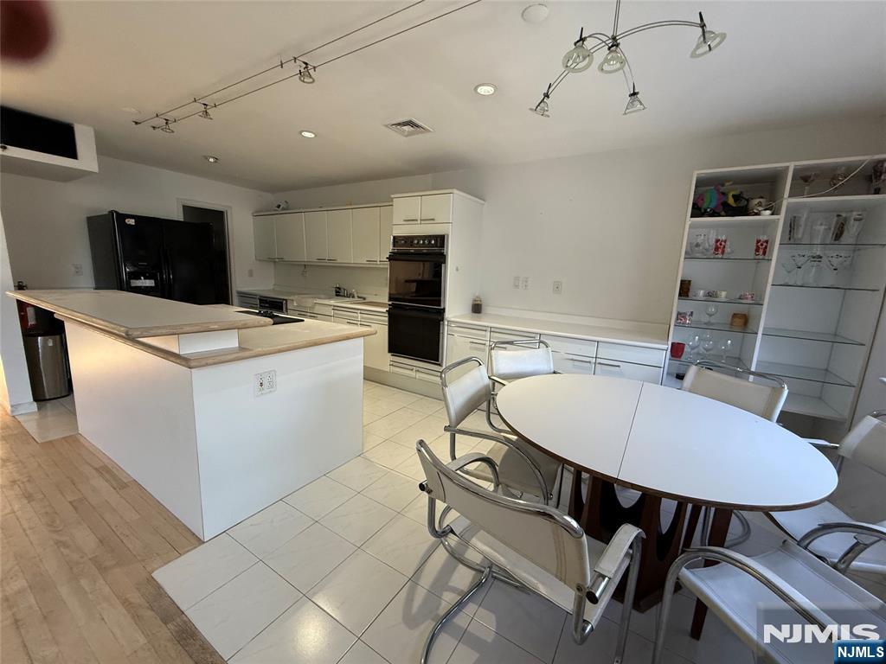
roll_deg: -2.9
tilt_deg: -9.3
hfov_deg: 102.1
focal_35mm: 14
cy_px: 332
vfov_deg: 85.7
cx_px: 443
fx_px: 358
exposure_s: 1/99
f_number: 2.2
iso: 320
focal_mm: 2.22
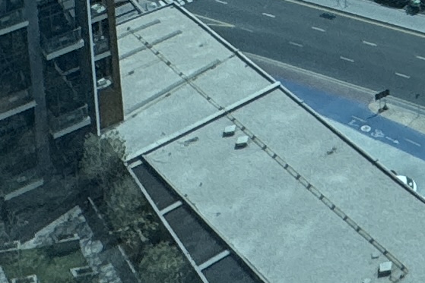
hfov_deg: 17.2
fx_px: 1240
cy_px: -546
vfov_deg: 10.0
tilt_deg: -5.9
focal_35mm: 105
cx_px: 669
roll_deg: +1.0
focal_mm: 2.22
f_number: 2.2
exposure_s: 1/1789
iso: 50
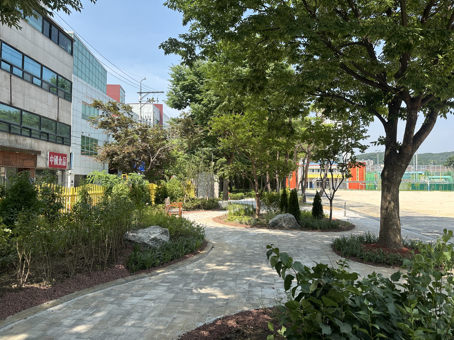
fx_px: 315
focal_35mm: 24
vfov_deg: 56.8
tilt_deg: +1.9
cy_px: 170
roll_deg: -0.5
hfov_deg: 71.6
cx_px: 227
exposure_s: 1/1639
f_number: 1.78
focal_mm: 6.86
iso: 80
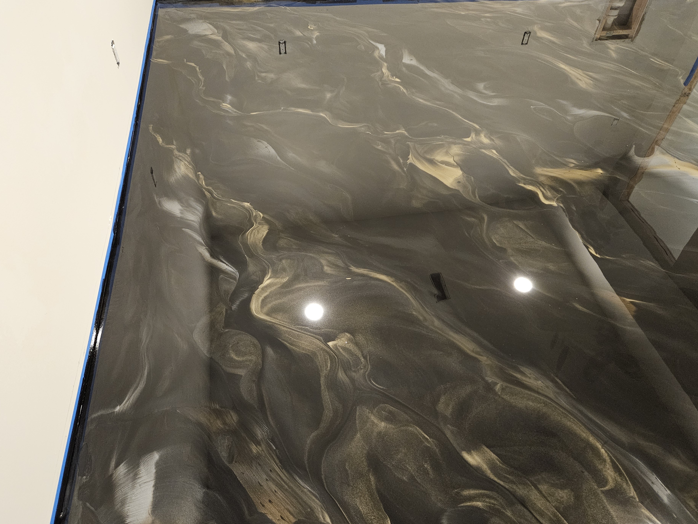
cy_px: 269
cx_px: 353
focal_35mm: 25
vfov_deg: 54.9
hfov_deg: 69.4
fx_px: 504
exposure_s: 1/60
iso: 800
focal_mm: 5.4
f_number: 1.8
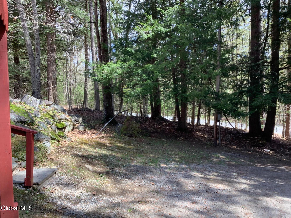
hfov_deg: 58.4
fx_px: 261
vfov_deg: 45.4
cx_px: 146
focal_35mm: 31
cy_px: 109
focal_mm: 3.3
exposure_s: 1/124
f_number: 2.4
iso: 25
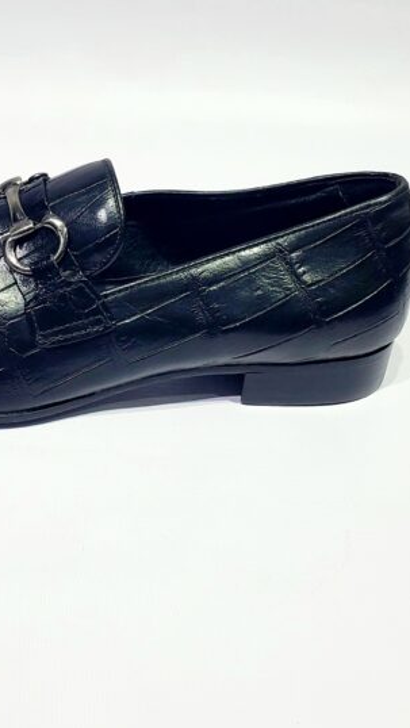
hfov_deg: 28.7
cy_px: 307
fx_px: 772
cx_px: 47
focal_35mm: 40
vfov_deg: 50.3
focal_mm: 4.3
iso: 50
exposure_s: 1/100
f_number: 2.4
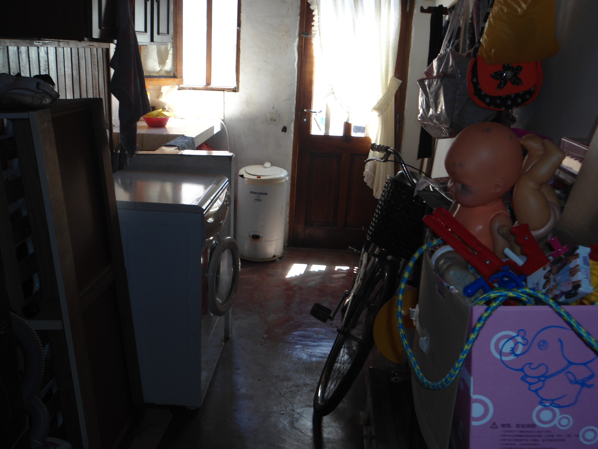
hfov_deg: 50.1
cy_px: 224
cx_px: 299
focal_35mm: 37
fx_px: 639
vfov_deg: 38.7
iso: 80
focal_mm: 6.7
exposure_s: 1/40
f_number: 3.2
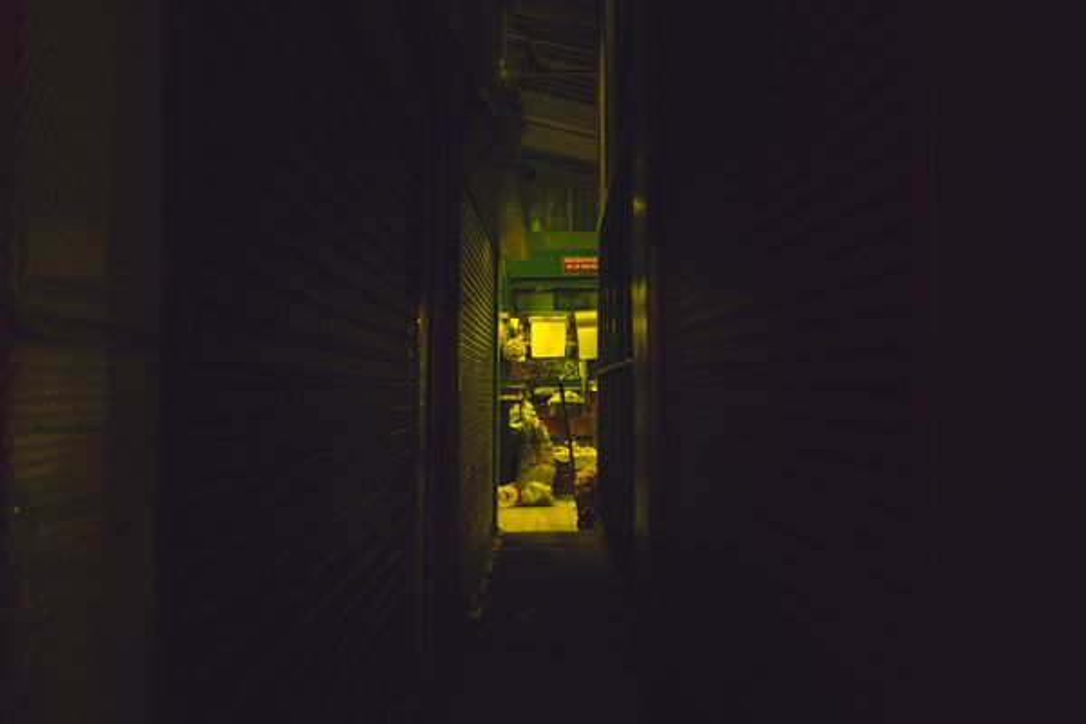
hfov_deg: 71.6
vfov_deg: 51.4
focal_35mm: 25
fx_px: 753
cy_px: 362
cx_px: 543
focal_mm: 16
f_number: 2
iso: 640
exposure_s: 1/125
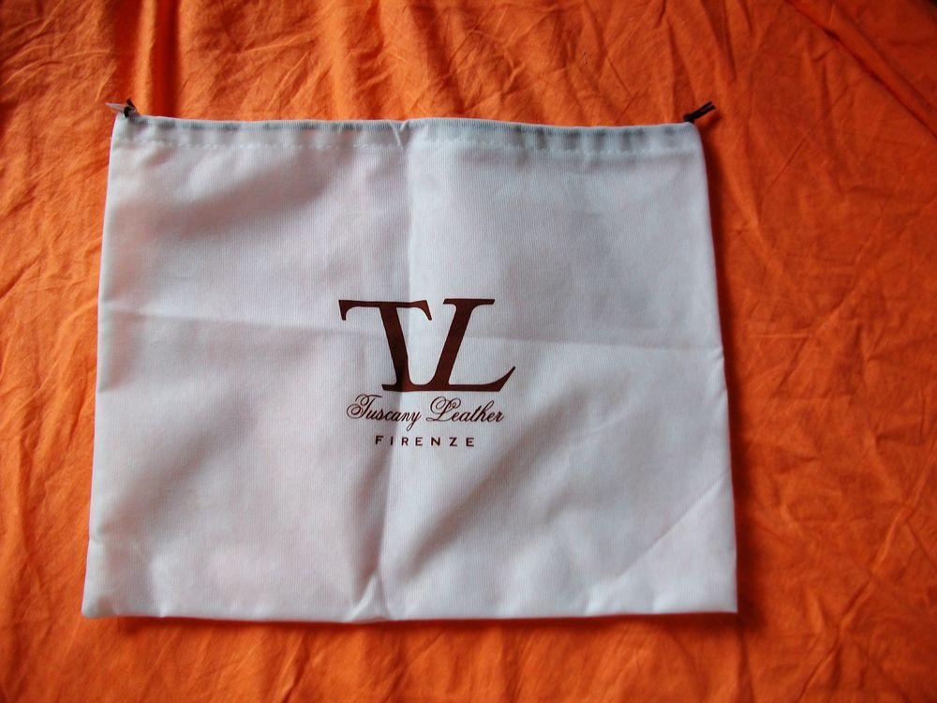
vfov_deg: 44.2
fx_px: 866
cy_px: 352
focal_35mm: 32
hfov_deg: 56.8
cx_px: 468
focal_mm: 5.7
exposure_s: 1/40
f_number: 2.9
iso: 81
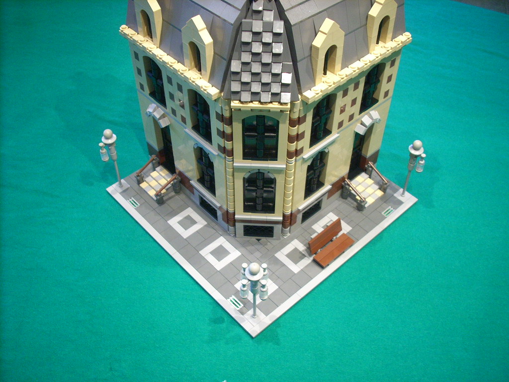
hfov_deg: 50.1
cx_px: 254
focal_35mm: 37
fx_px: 544
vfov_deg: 38.7
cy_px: 191
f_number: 2.8
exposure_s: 1/5.7
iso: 200
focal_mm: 6.2
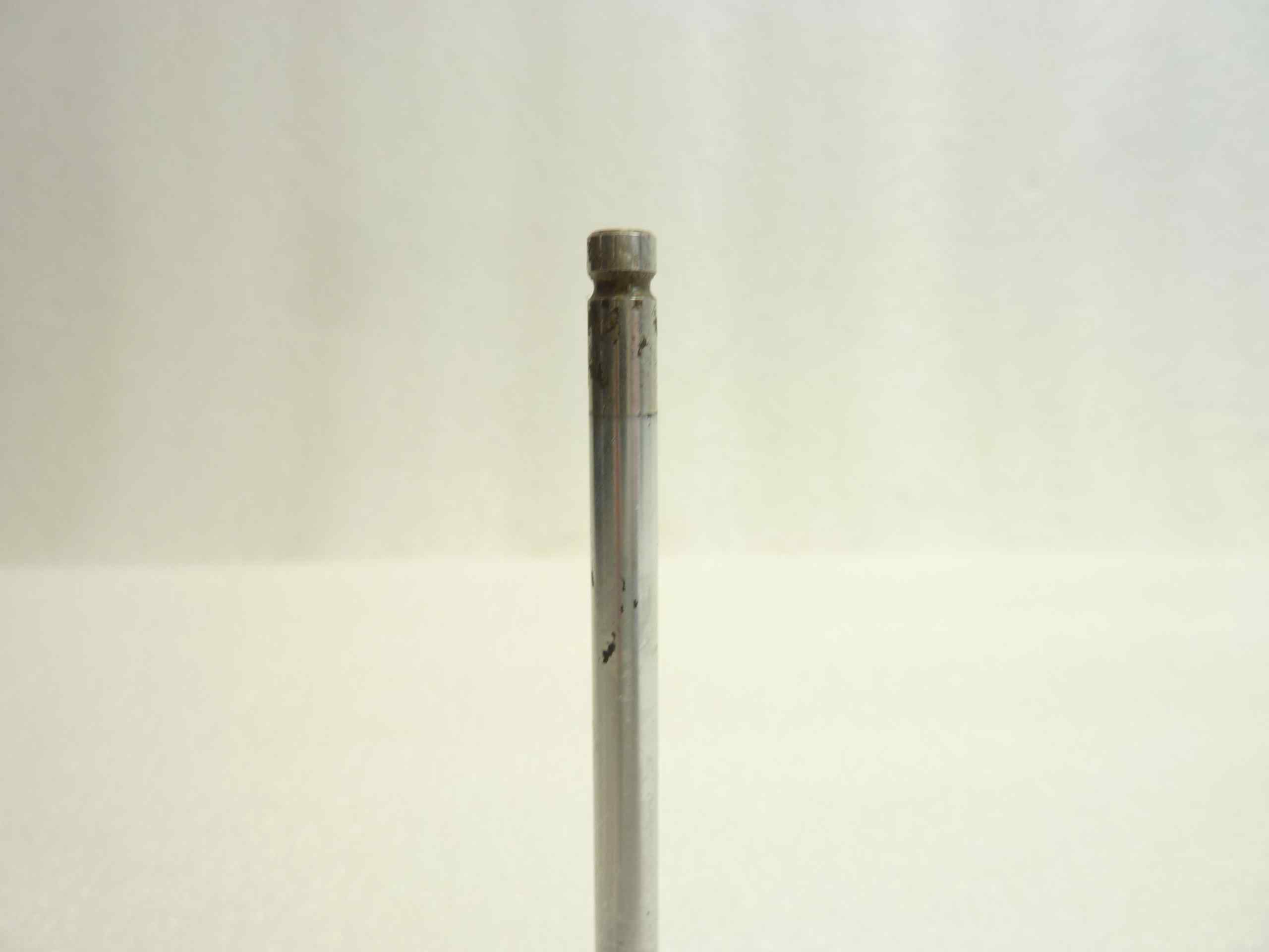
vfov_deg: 54.9
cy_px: 476
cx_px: 634
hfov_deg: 69.4
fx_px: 916
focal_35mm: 25
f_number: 3.3
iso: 80
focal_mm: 4.1
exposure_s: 1/25
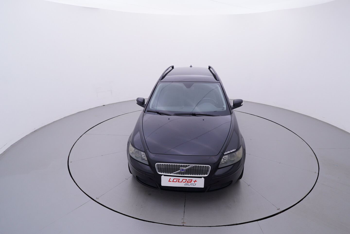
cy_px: 117
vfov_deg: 56.2
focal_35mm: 22
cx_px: 175
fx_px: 219
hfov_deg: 77.3
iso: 200
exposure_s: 1/80
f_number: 5
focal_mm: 15
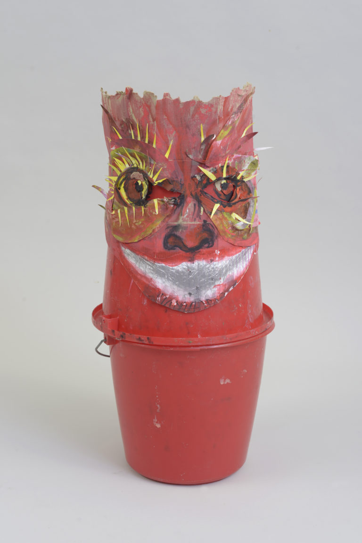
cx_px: 181
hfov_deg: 27.0
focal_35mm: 50
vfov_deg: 39.6
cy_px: 272
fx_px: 754
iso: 100
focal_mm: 50
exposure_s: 1/100
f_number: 8
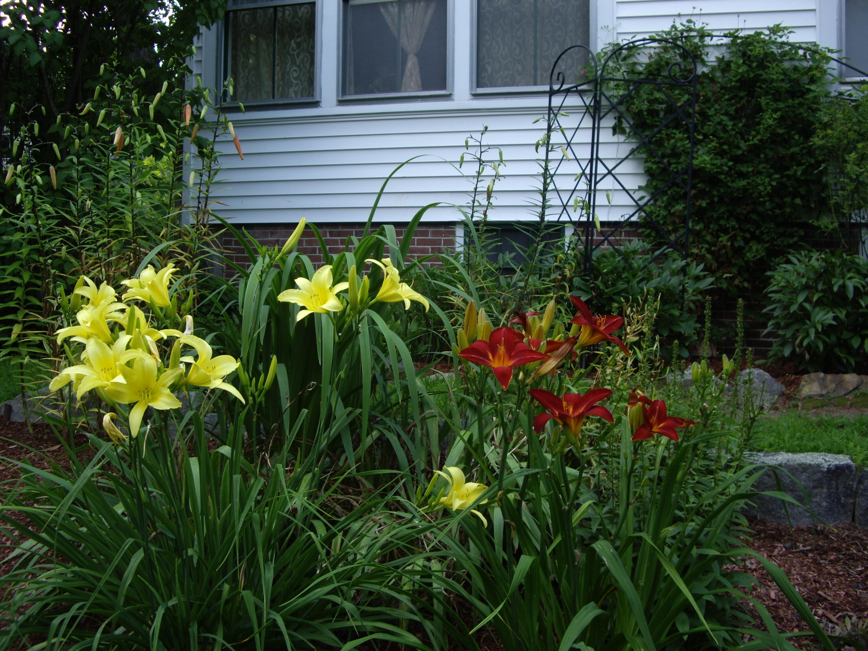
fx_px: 953
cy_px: 326
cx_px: 434
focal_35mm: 38
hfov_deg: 49.0
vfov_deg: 37.7
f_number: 2.8
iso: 50
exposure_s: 1/50
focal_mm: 7.9
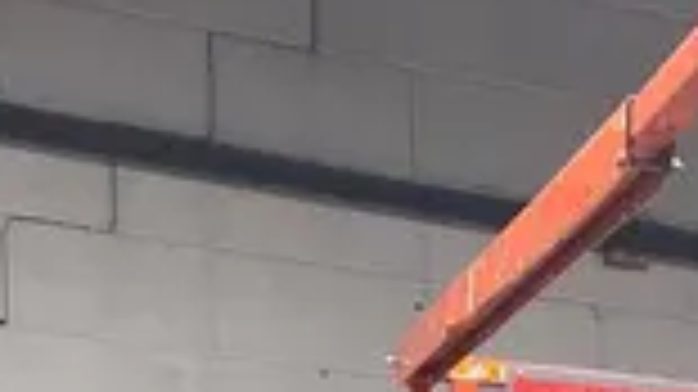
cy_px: 1349
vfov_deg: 7.4
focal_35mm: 134
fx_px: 2479
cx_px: 1085
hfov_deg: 14.8
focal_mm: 4.25
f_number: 1.8
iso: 200
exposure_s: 1/60
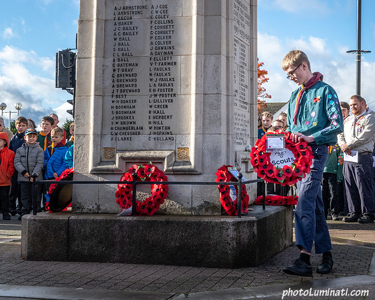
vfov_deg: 27.0
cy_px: 116
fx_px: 621
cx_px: 293
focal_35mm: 56
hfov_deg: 32.8
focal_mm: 38
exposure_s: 1/250
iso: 640
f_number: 18
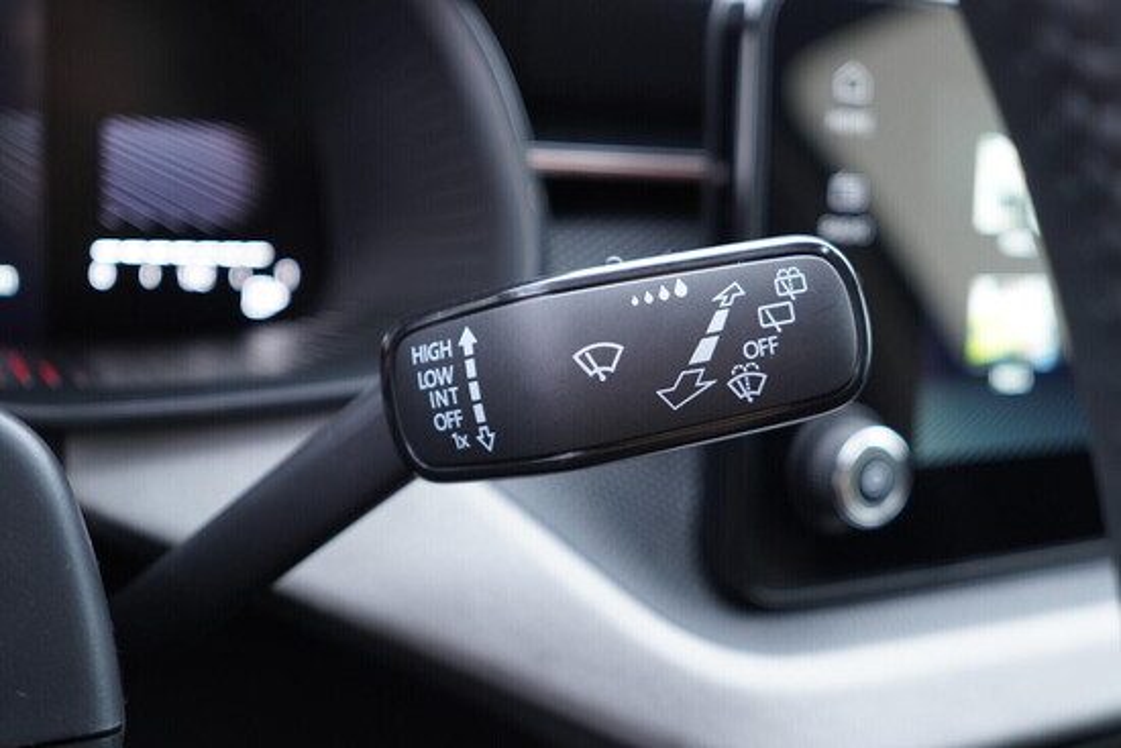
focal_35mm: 36
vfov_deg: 36.9
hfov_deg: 53.1
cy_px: 374
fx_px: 1121
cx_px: 560
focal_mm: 24
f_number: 2.8
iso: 500
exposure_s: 1/40
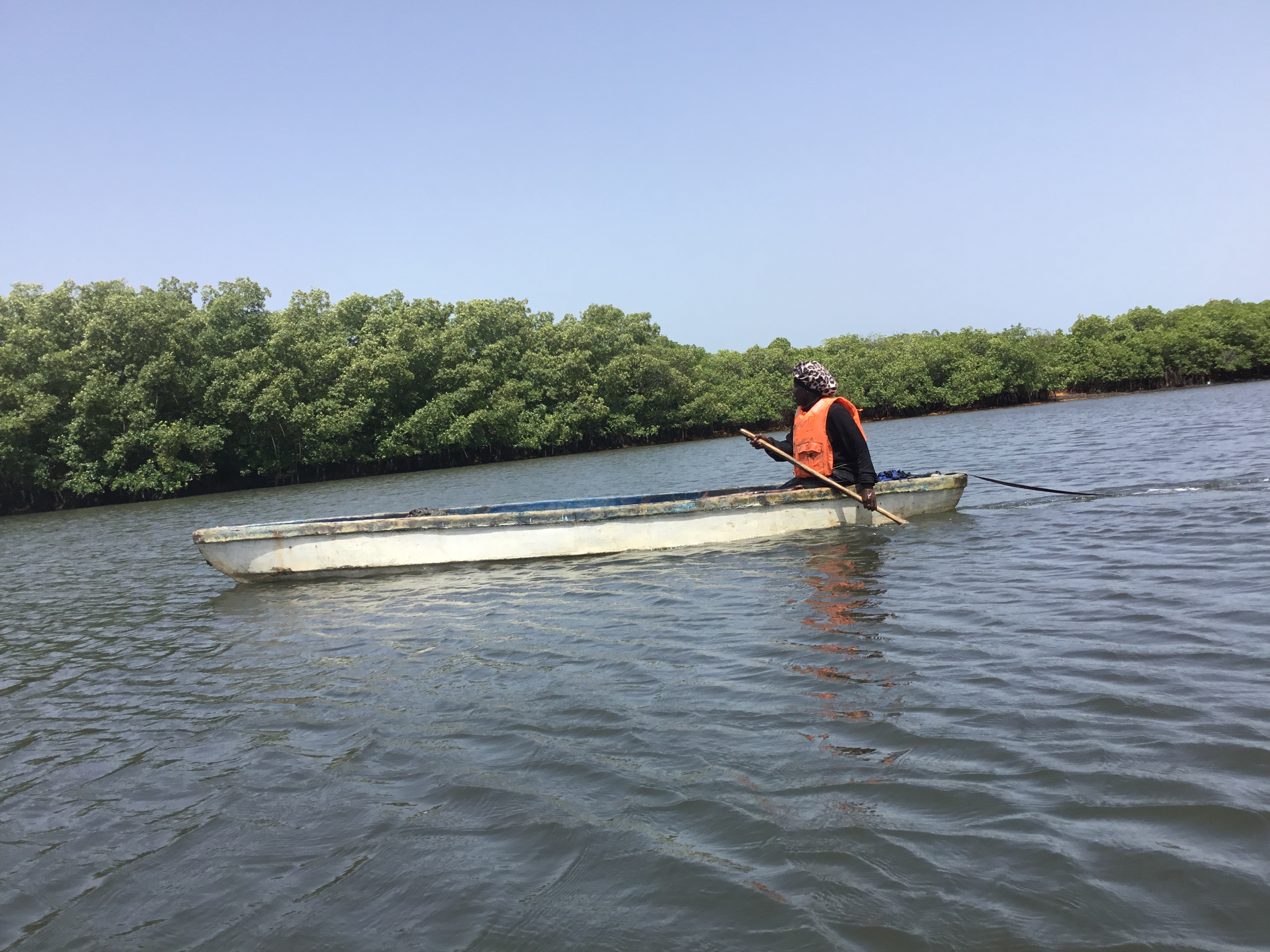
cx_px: 635
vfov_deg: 45.4
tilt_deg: +0.0
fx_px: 1137
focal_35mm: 31
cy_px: 476
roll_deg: +6.0
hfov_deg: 58.4
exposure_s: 1/1148
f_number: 2.4
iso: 25
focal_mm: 3.3
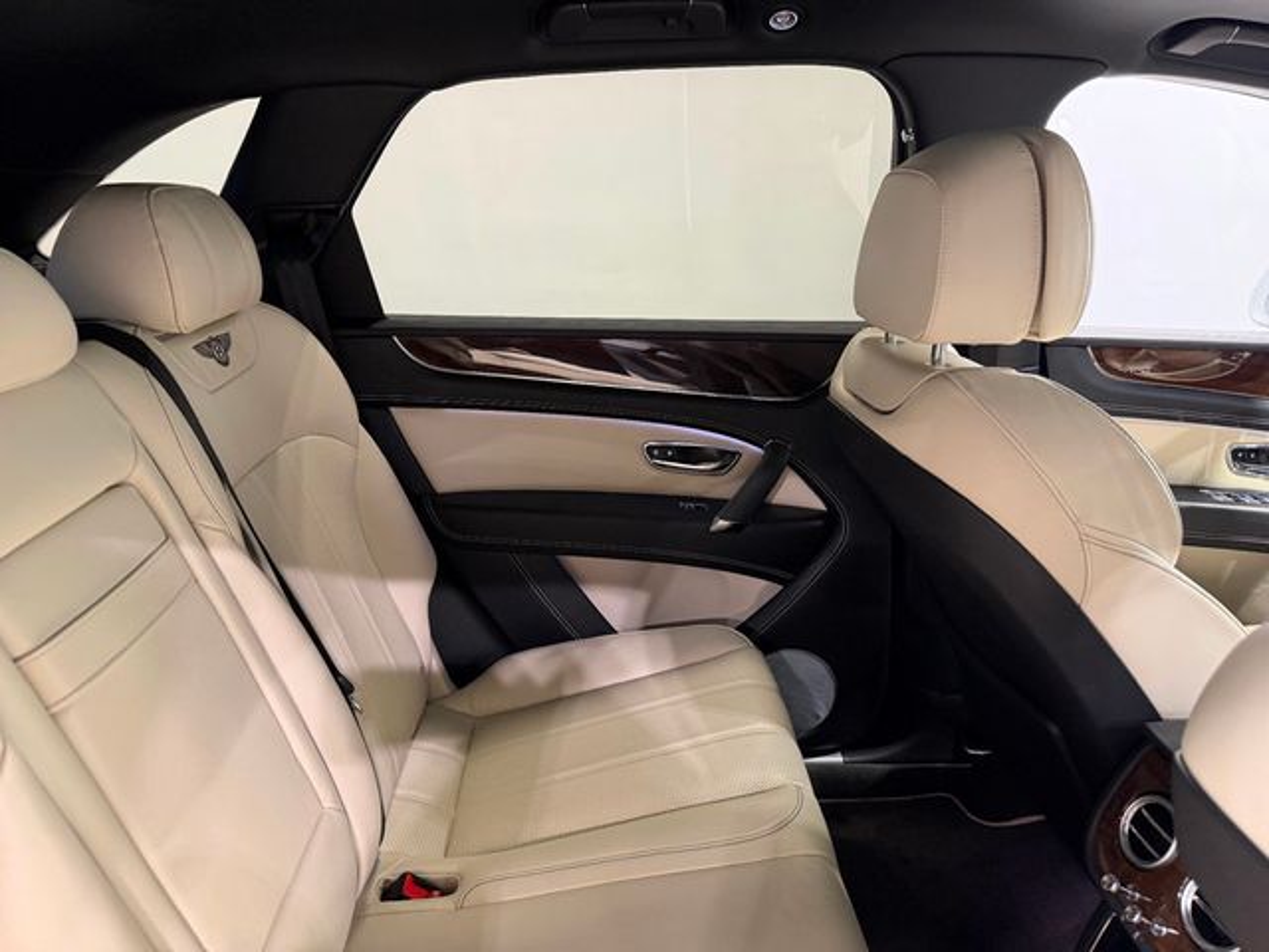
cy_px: 476
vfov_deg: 56.8
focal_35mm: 24
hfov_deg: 71.6
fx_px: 880
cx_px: 634
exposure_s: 1/60
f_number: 1.78
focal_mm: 6.76
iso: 400
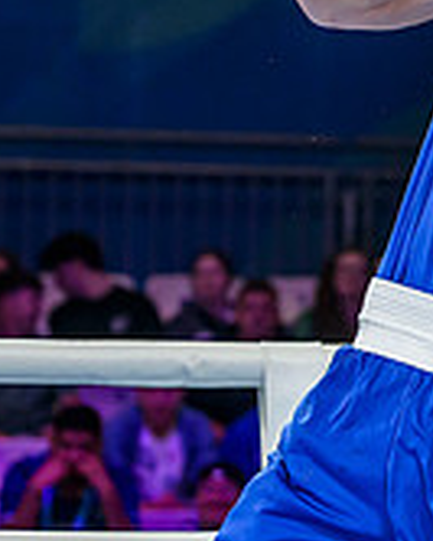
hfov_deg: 5.2
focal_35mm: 292
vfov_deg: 6.6
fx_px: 4673
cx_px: 783
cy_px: 58
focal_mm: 70
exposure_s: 1/1600
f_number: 3.5
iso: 2500
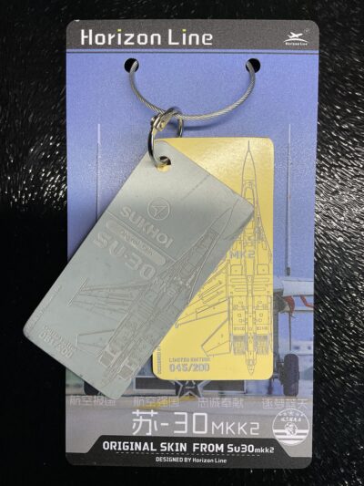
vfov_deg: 61.6
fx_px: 406
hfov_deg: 48.2
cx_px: 182
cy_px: 243
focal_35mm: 29
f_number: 1.8
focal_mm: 3
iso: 50
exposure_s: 1/100
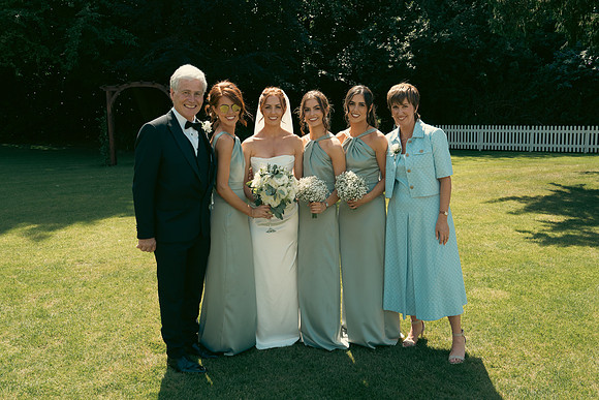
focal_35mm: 35
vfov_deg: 37.9
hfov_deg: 54.4
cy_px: 200
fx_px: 582
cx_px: 300
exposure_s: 1/640
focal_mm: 35
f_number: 7.1
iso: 640
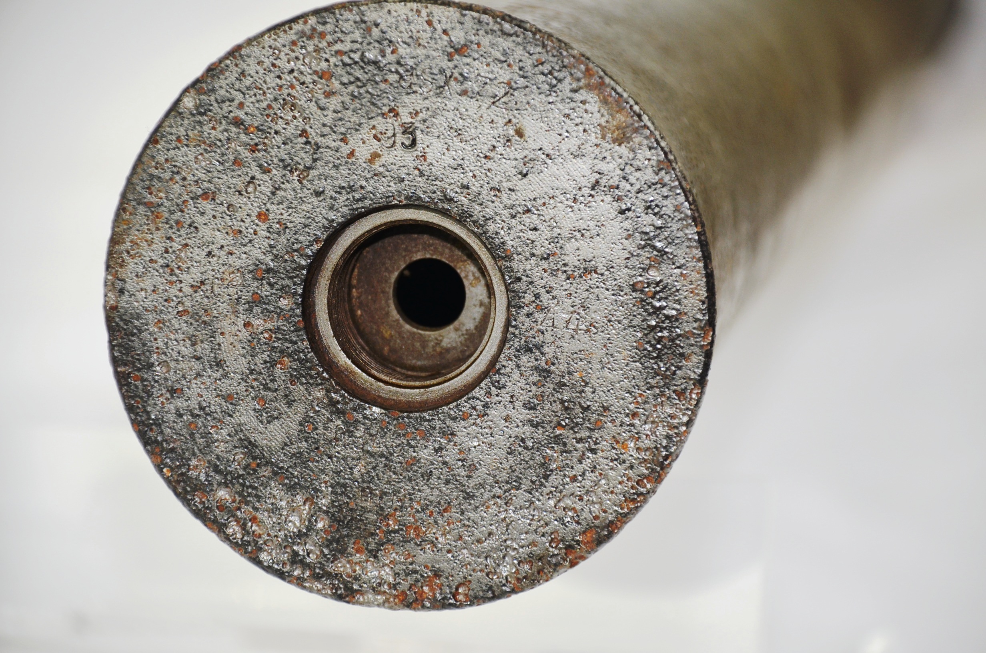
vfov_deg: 6.8
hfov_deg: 10.2
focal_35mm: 202
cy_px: 326
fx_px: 5535
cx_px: 493
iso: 320
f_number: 5.6
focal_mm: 135
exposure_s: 1/125
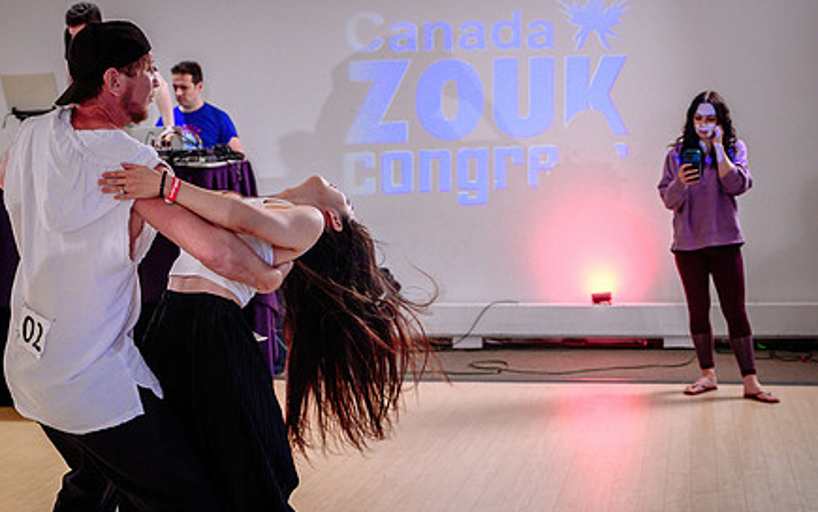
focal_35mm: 57
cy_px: 344
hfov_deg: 35.6
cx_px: 338
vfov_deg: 22.7
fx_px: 1271
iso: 1250
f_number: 2
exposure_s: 1/320
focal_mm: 28
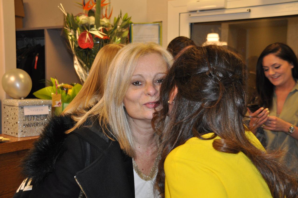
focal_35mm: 51
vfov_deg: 26.4
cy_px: 99
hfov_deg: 38.9
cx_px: 149
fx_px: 422
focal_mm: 34
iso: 800
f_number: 4.5
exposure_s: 1/60
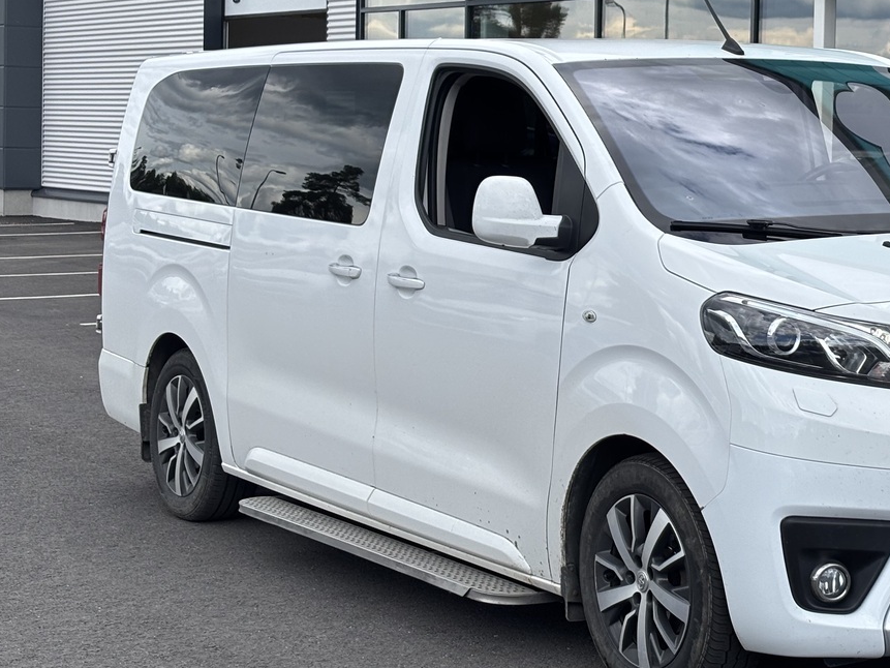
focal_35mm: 87
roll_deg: -1.3
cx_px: 724
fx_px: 2237
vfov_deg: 16.9
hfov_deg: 22.2
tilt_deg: -2.4
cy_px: 218
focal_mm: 5.96
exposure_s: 1/1592
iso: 32
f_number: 1.6
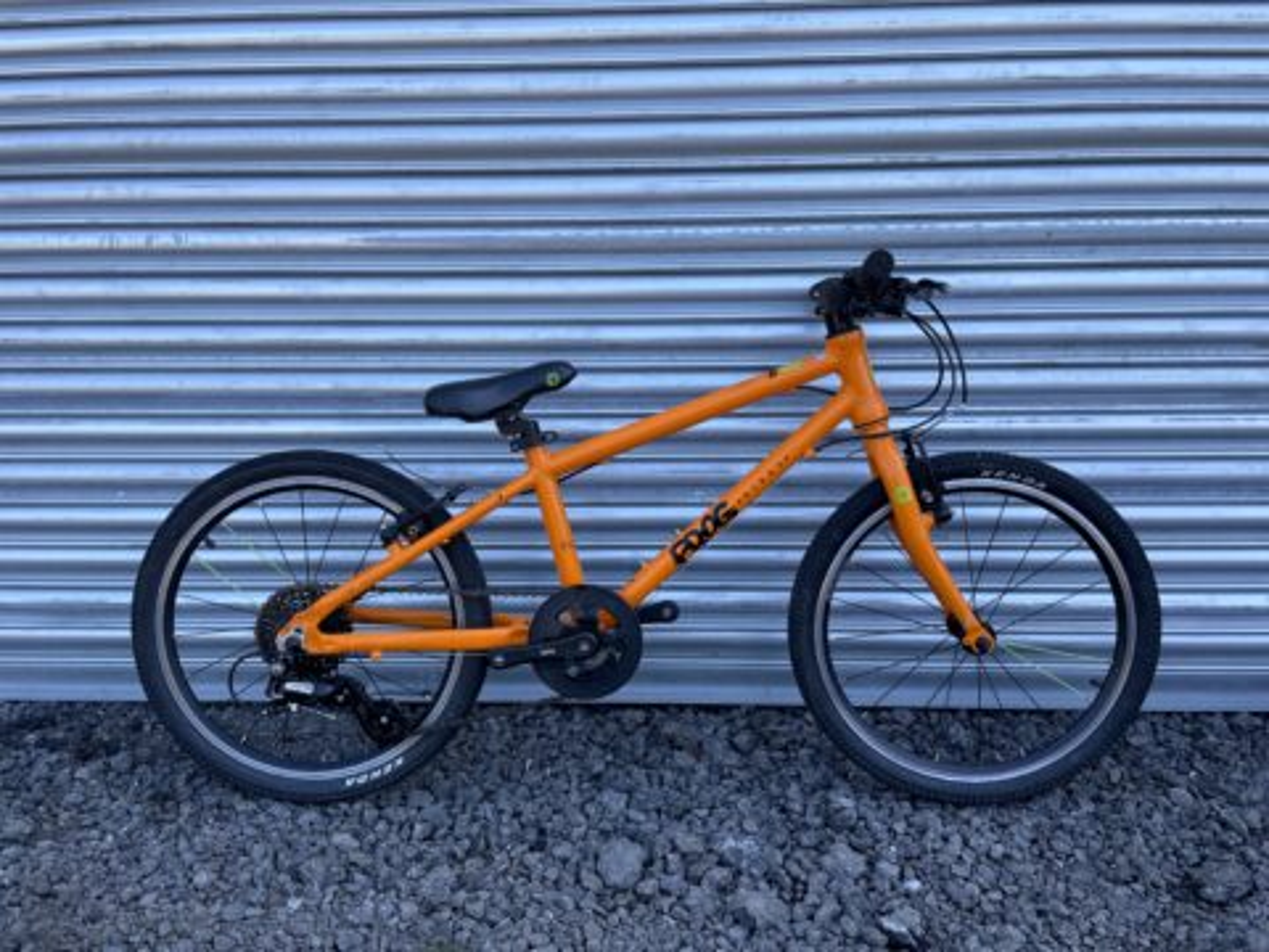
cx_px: 634
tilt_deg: -10.4
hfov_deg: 67.3
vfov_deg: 53.1
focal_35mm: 26
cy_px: 476
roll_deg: +0.0
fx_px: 953
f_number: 1.6
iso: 32
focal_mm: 4.2
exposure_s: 1/491
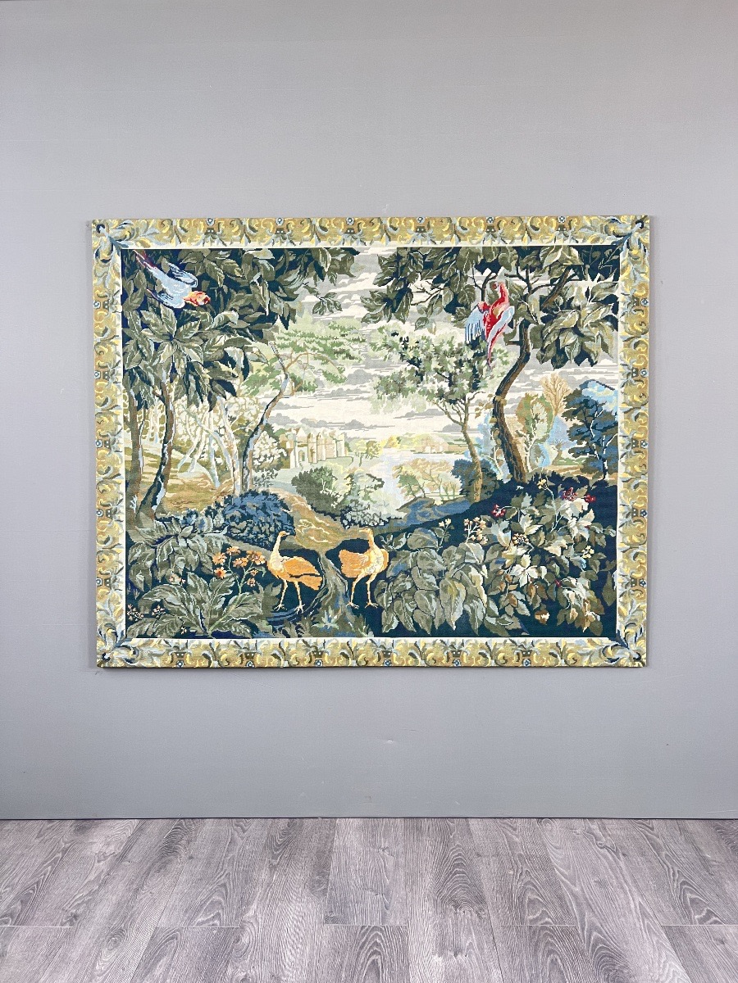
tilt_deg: -3.8
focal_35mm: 26
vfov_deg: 67.3
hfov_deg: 53.1
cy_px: 492
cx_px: 369
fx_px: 739
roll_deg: +0.5
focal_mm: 5.7
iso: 80
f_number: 1.5
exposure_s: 1/50
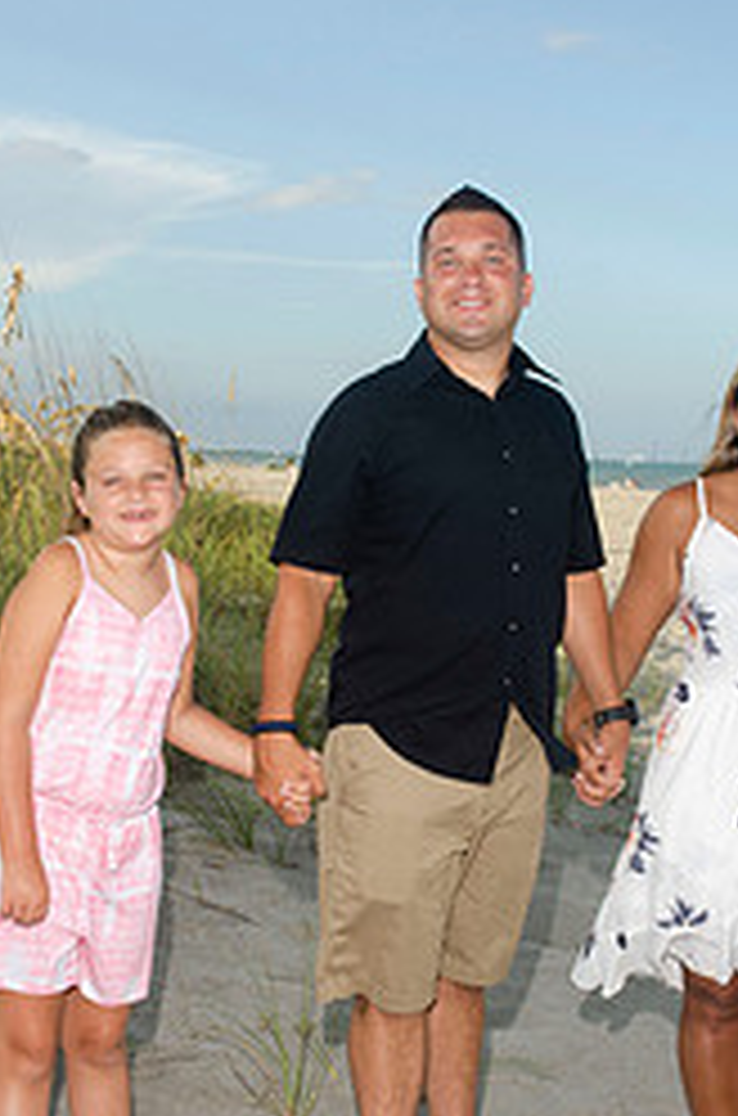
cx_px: 410
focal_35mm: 68
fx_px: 2103
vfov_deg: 29.7
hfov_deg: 19.9
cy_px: 657
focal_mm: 25
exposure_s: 1/250
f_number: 9
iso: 100
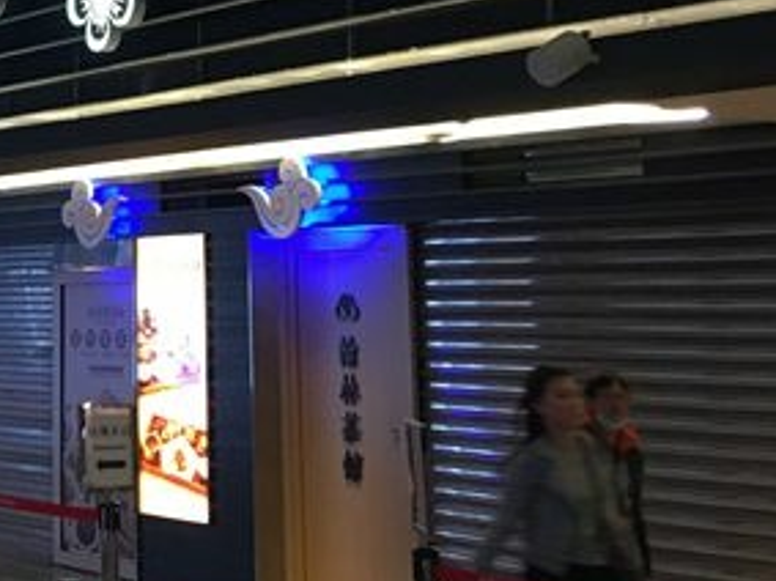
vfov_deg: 17.5
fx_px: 1837
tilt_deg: +10.6
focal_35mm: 82
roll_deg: -0.8
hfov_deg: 22.7
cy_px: -11
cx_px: -30
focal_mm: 4.15
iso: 64
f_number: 2.2
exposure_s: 1/15
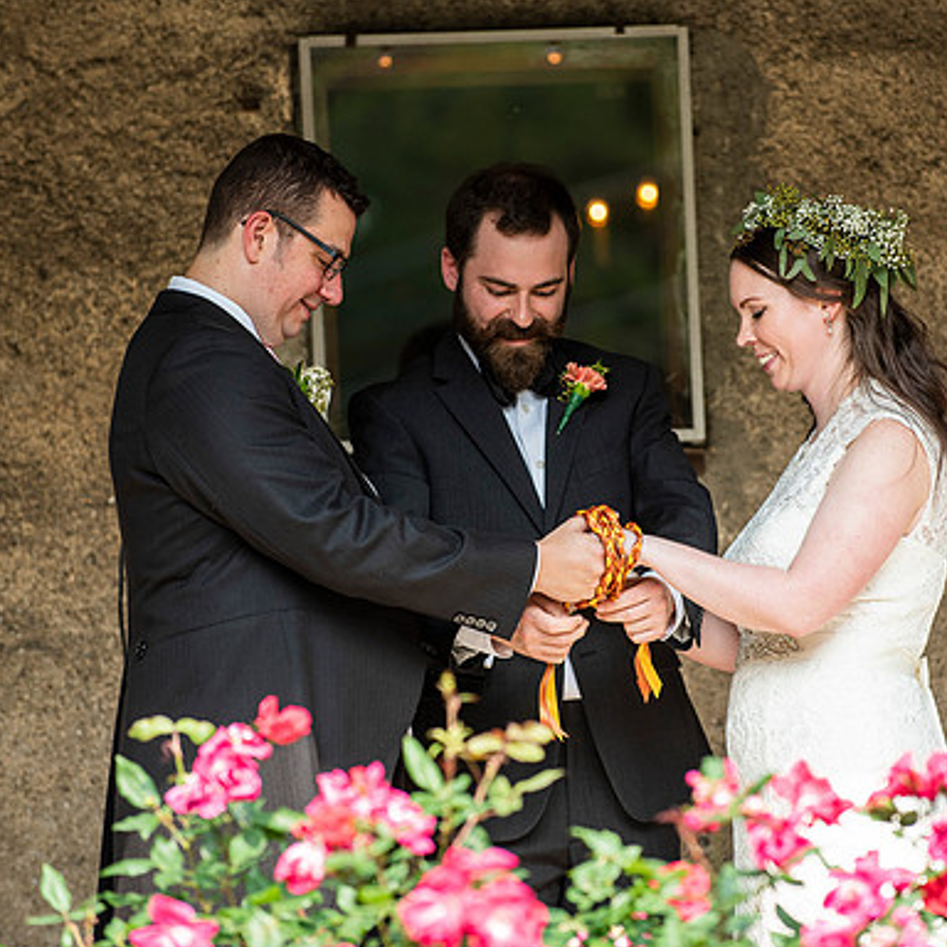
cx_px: 589
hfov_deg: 6.8
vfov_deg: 6.8
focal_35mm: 257
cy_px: 475
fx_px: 7954
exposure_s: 1/640
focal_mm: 200
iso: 400
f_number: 3.5
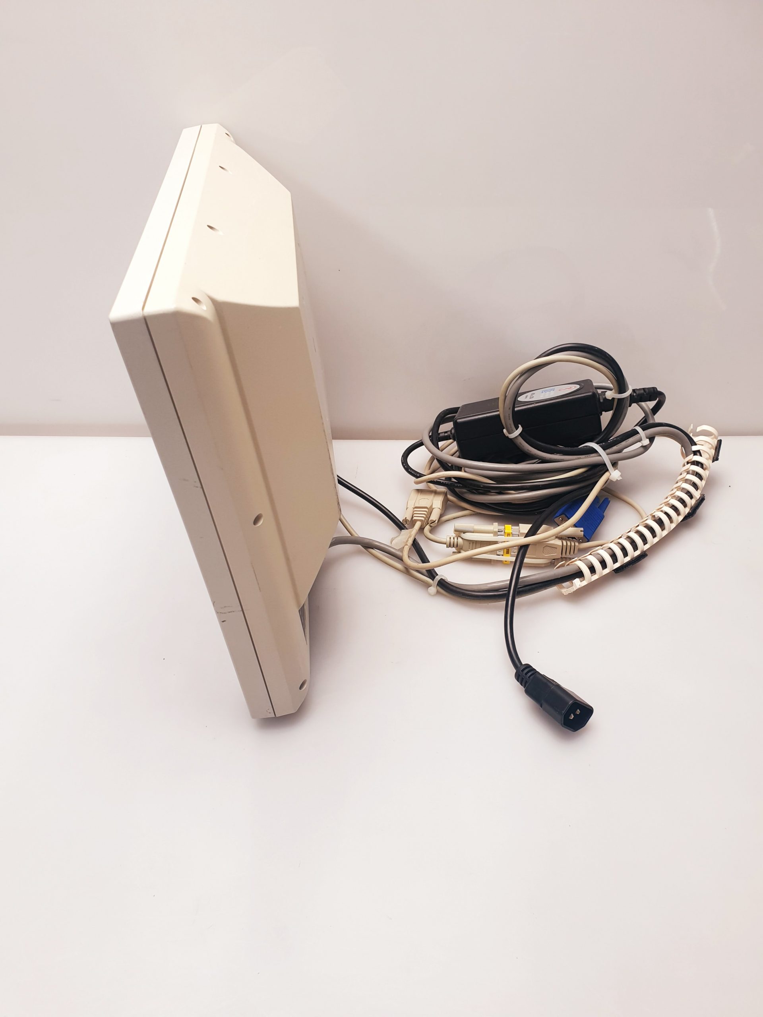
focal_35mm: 26
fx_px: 764
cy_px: 508
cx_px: 382
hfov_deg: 53.1
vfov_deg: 67.3
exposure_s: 1/50
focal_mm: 4.3
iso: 64
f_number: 2.4
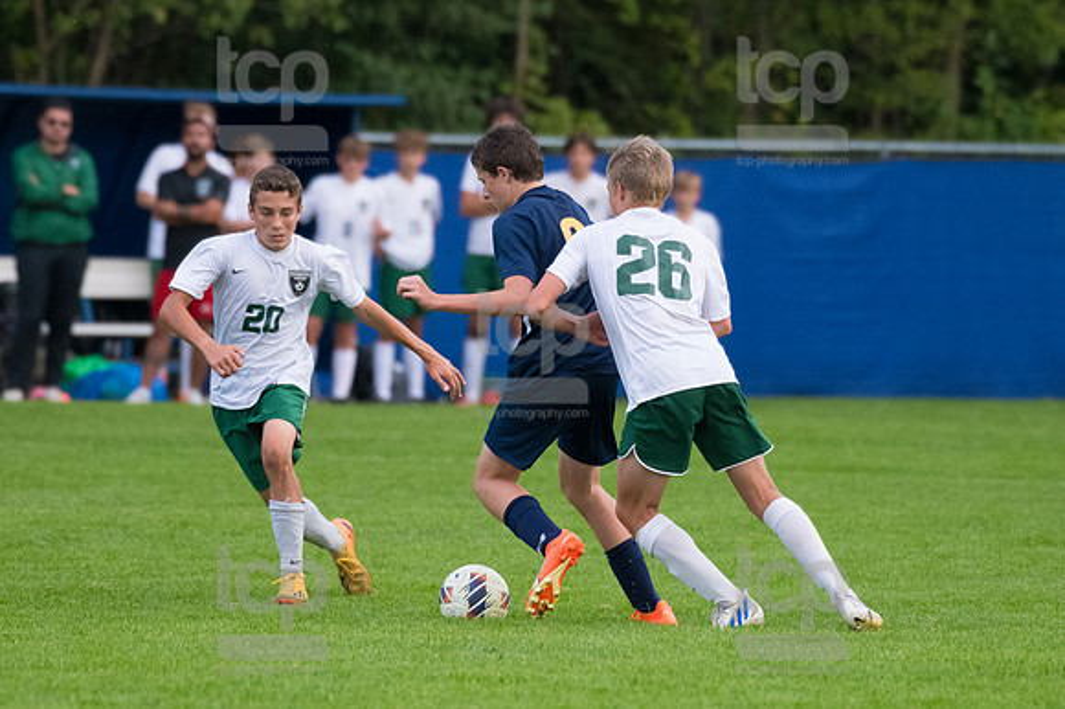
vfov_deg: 2.5
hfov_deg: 3.8
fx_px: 15965
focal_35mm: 540
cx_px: 532
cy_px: 354
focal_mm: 360
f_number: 5.6
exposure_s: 1/2000
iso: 3200
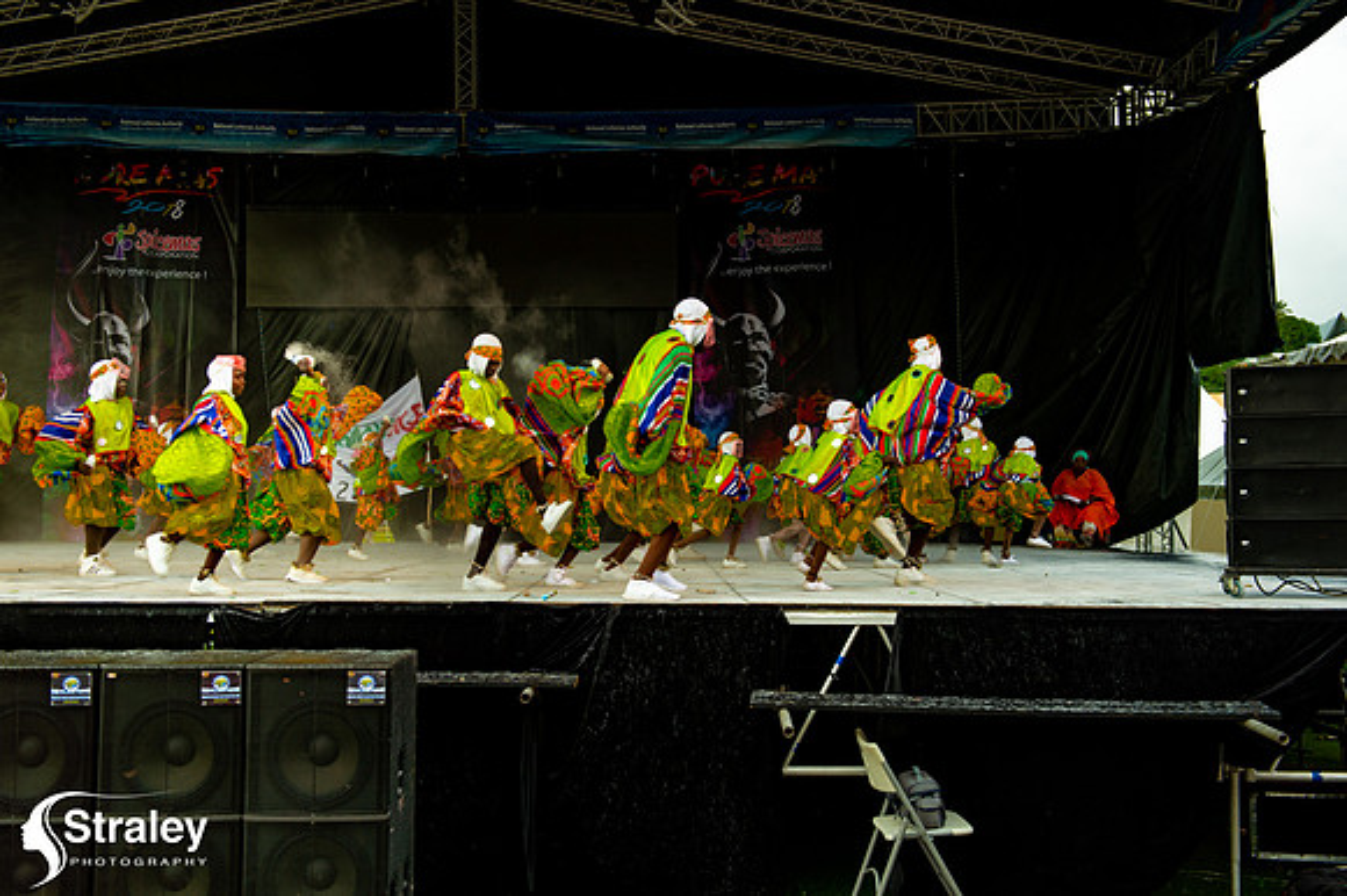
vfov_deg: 33.4
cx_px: 674
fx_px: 1496
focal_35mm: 40
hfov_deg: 48.5
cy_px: 448
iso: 125
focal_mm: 40
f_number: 5.6
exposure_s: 1/250
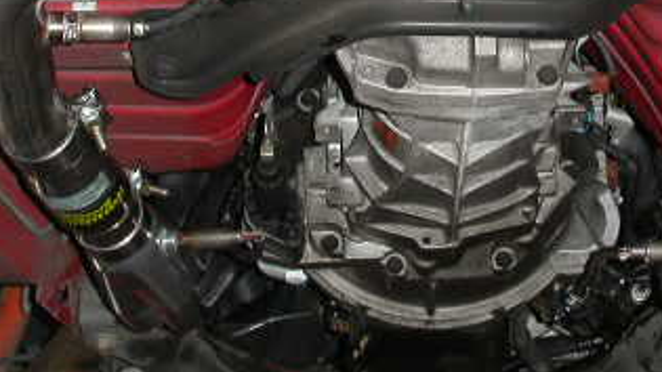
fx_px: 1474
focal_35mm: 84
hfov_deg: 25.2
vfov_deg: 14.0
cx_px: 435
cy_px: -46
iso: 100
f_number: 2.8
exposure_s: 1/30
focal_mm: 7.8
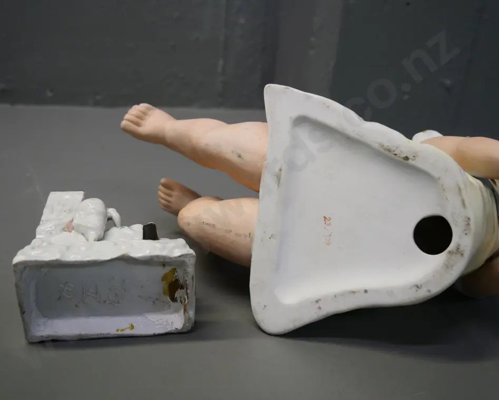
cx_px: 236
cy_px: 202
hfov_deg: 47.9
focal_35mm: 38
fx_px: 561
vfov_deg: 39.2
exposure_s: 1/250
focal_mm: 18
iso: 1600
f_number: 4.3
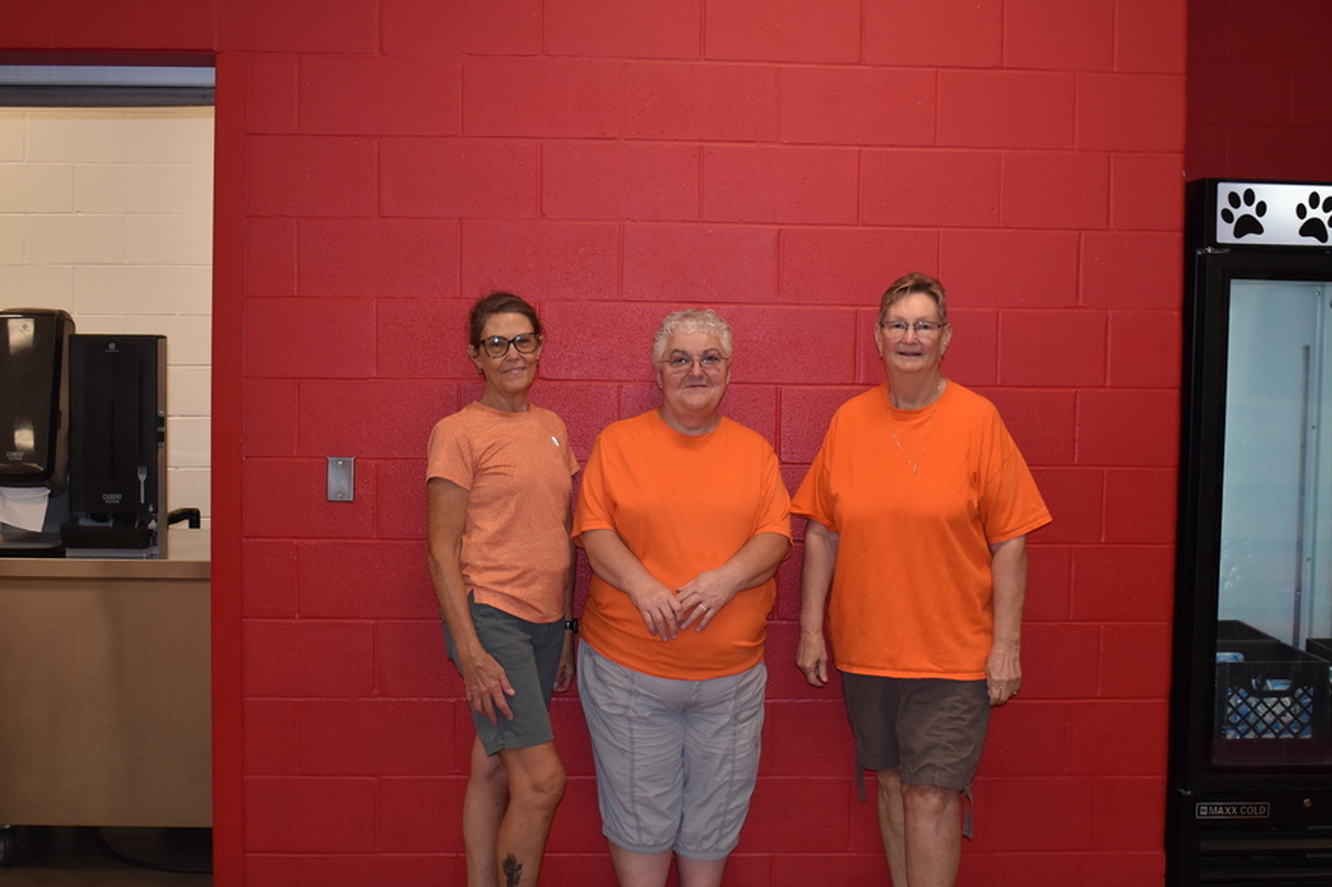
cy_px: 434
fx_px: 1554
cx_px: 721
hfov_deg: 46.4
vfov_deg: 31.9
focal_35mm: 42
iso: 800
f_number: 3.8
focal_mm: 24
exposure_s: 1/160
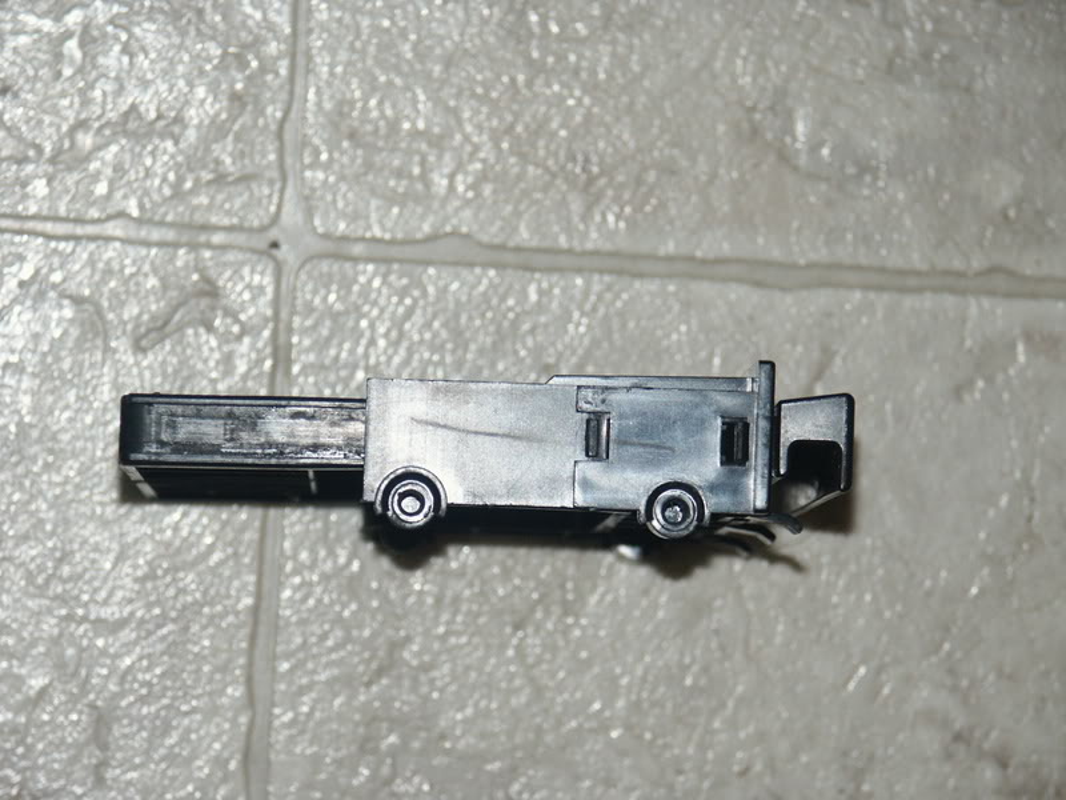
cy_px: 400
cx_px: 533
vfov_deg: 8.1
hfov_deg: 10.7
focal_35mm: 184
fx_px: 5666
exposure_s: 1/180
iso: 200
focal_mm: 46.67
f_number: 3.5
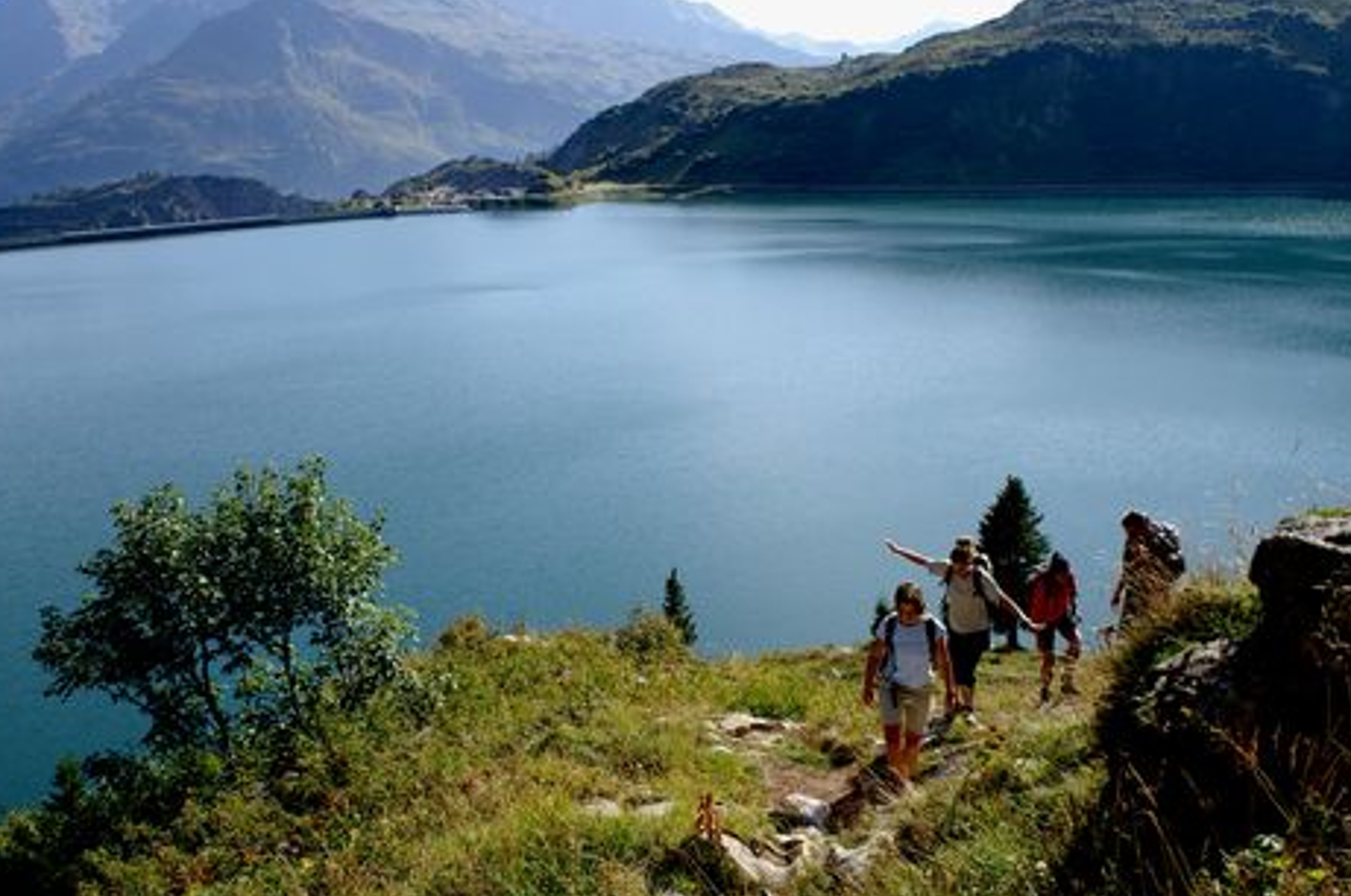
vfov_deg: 33.3
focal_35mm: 40
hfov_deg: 48.5
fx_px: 1499
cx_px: 665
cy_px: 433
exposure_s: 1/500
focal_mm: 24
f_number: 5.6
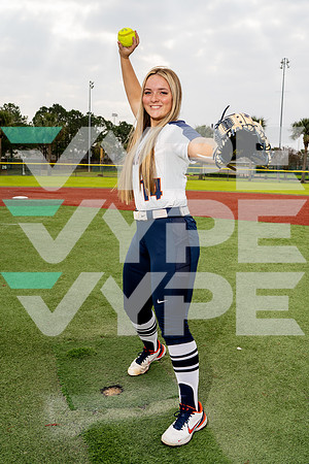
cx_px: 154
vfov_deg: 54.4
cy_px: 232
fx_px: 451
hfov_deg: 37.9
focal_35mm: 35
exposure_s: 1/250
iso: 125
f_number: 8
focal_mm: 35
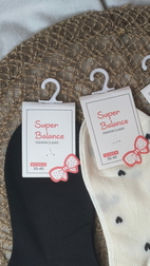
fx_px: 424
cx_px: 135
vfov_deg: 34.4
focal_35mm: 60
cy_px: 186
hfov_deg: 19.7
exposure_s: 1/50
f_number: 1.8
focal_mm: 4.81
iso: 488
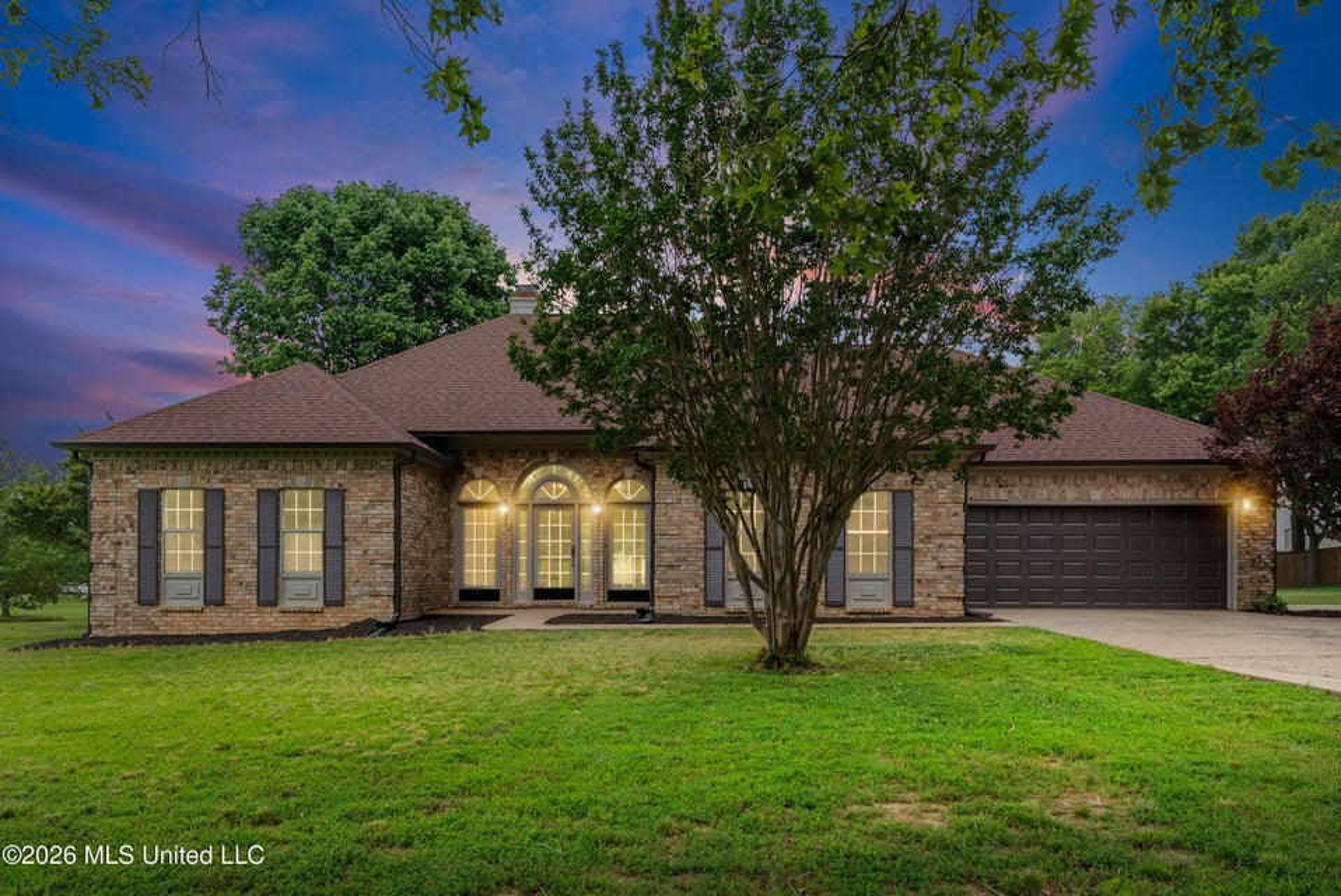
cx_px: 670
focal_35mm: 24
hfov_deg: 73.7
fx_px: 895
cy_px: 448
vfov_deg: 53.2
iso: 800
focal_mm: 24
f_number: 9
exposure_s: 1/400
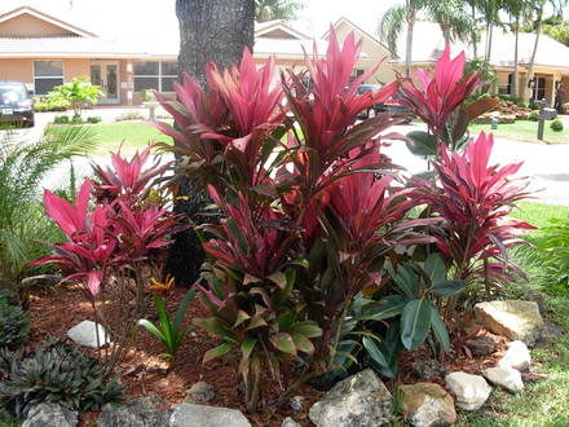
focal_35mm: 38
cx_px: 284
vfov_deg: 37.7
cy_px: 214
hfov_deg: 49.0
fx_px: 625
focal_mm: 6.3
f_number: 2.9
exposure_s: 1/235
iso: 79
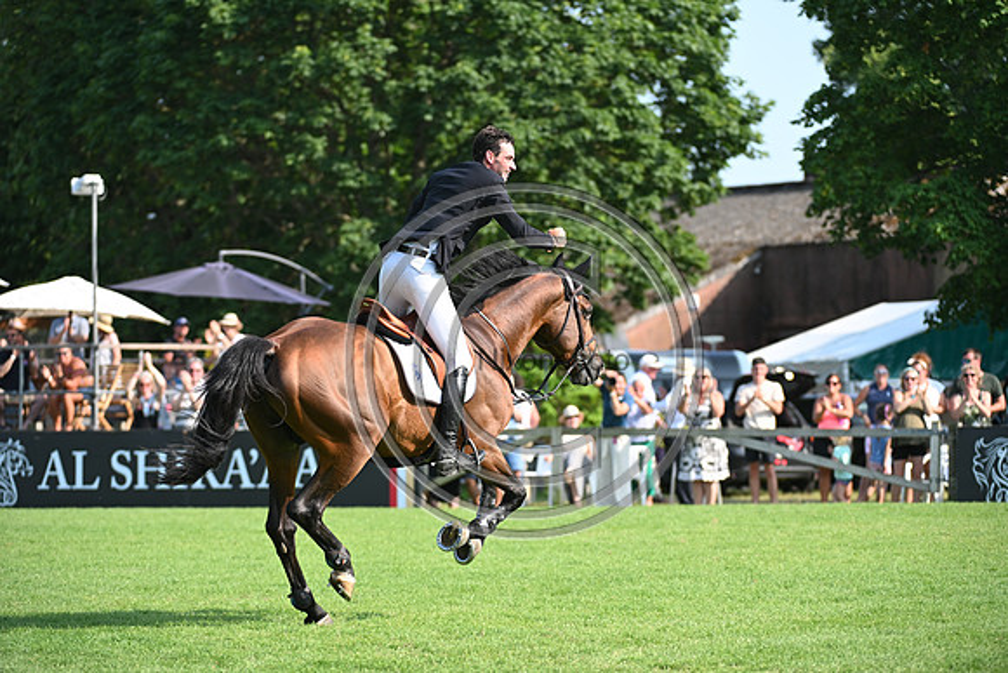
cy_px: 336
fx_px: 5601
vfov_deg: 6.9
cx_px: 504
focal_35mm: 200
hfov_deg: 10.3
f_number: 4.5
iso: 450
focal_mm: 200
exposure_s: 1/1250
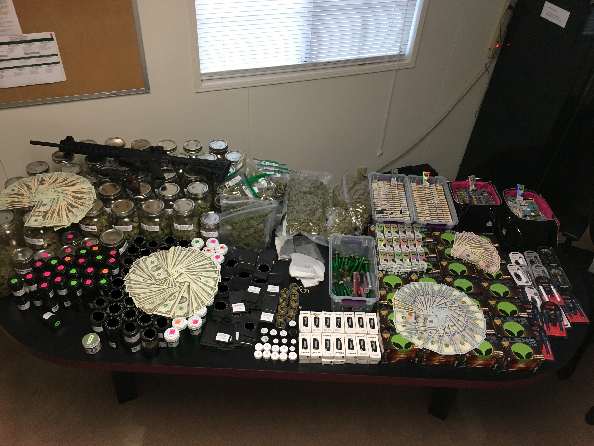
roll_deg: -1.9
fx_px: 498
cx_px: 297
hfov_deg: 61.7
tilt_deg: -42.0
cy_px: 223
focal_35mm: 29
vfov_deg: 48.2
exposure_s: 1/30
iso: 100
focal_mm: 4.15
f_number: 2.2
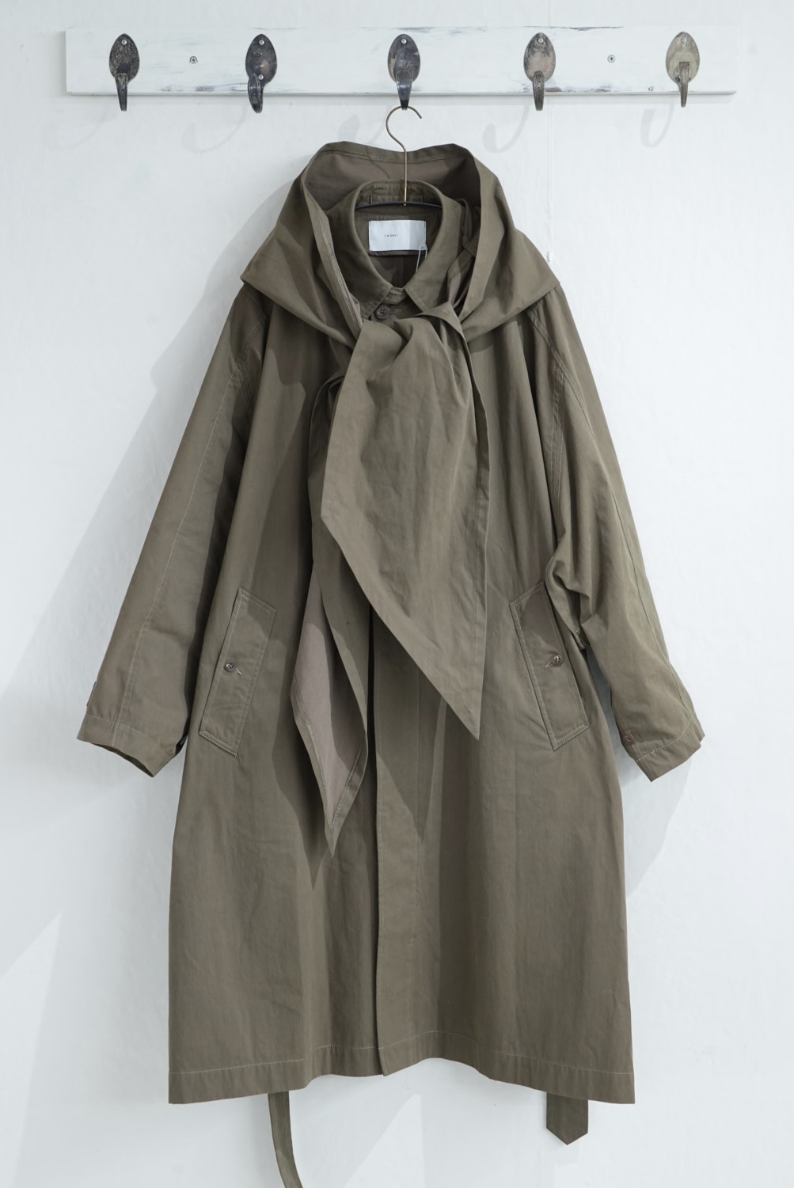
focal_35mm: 56
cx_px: 408
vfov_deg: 35.6
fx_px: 1850
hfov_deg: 24.2
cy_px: 602
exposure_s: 1/13
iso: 1250
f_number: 9
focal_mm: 52
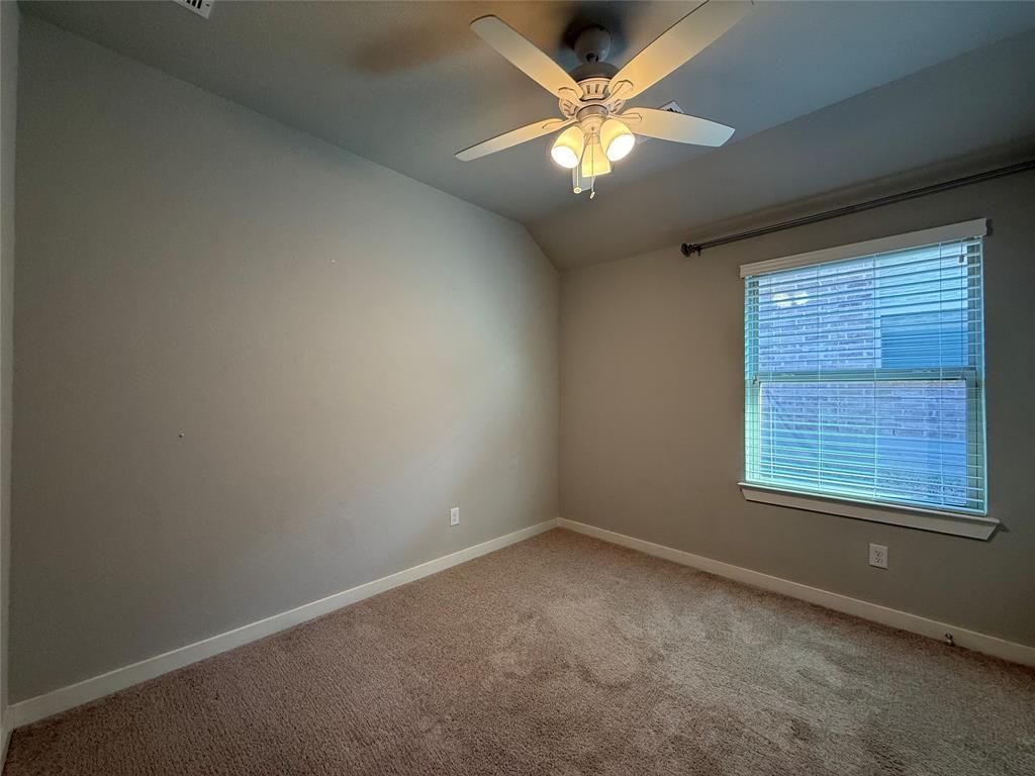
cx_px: 518
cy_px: 388
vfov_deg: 85.7
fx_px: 419
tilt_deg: +0.2
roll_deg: -0.4
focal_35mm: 14
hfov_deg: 102.1
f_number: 2.2
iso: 400
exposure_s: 1/120
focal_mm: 2.22
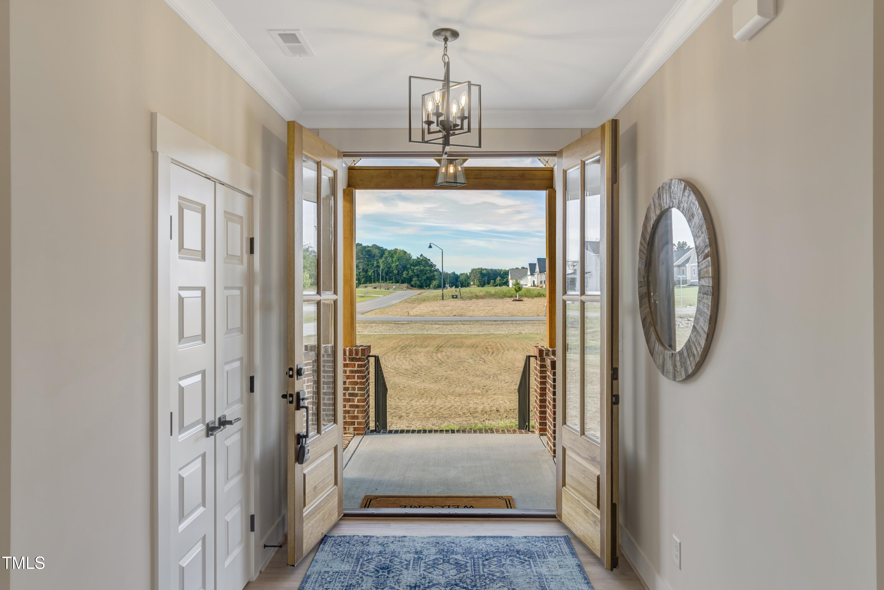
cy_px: 295
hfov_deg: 76.1
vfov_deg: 55.2
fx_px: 565
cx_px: 442
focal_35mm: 23
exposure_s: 1/30
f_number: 9
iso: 250
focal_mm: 23
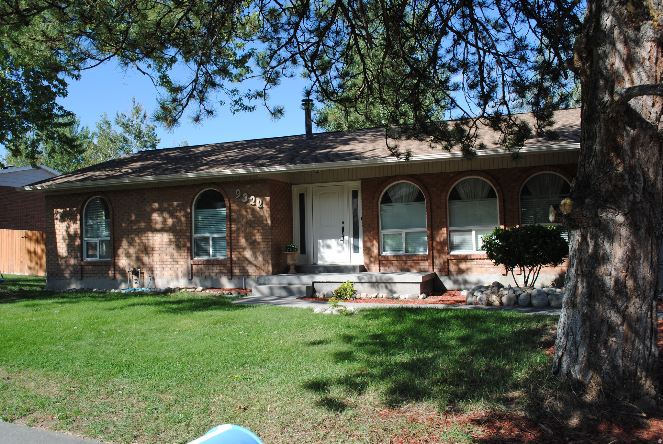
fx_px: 608
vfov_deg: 40.1
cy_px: 222
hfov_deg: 57.2
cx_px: 332
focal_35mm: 33
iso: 100
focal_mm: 22
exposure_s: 1/250
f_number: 8
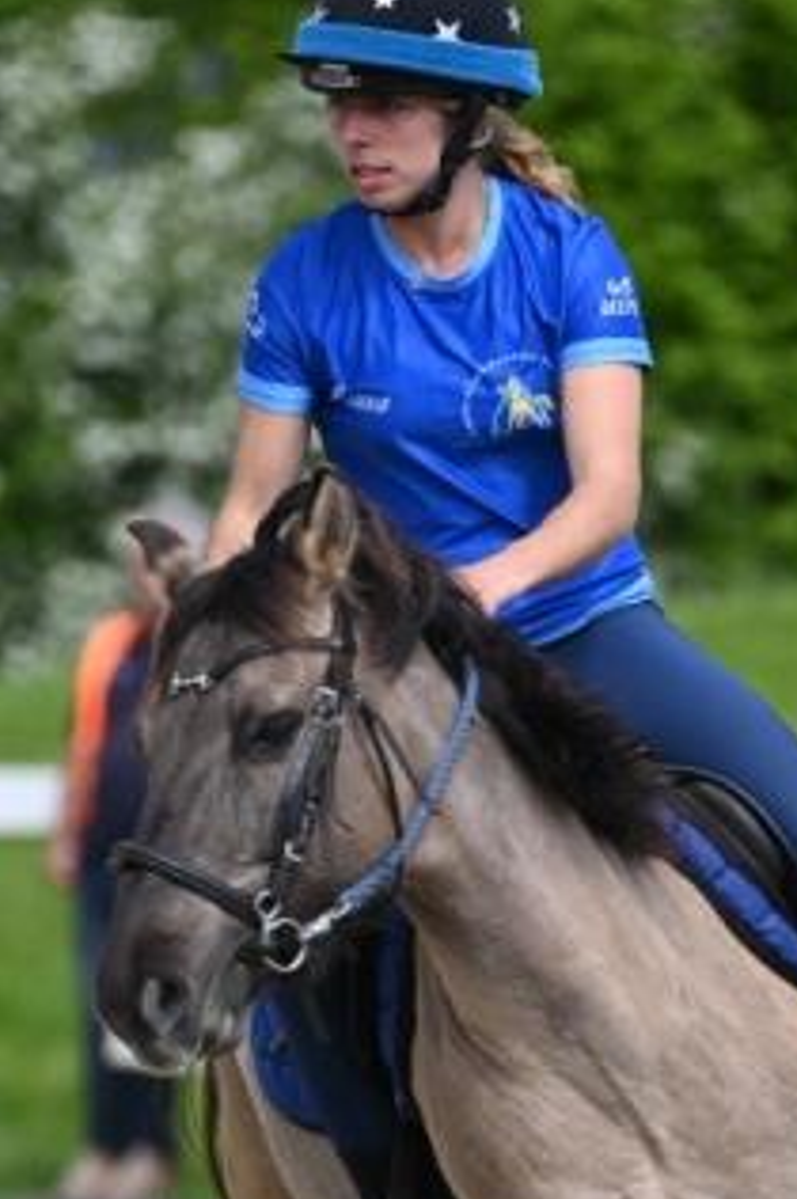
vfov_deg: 3.3
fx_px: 20832
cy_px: 930
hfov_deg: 2.2
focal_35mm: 626
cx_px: 389
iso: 360
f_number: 5.3
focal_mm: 330
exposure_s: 1/1250
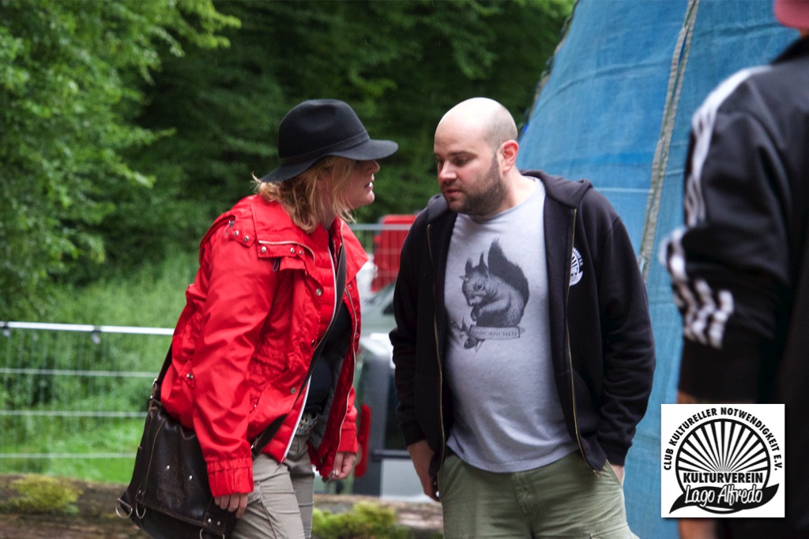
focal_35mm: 110
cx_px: 404
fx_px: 2472
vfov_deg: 12.5
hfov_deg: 18.6
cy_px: 270
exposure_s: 1/200
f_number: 5.6
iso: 10000
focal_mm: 110
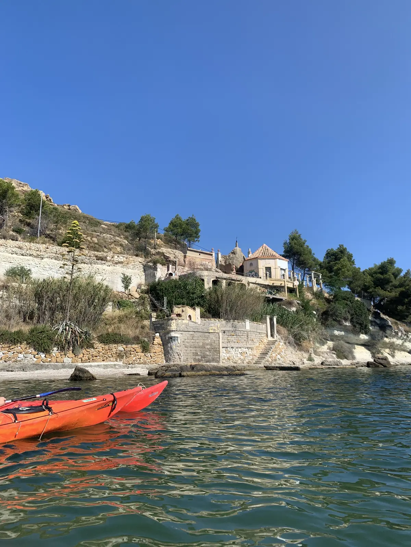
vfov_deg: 67.3
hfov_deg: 53.1
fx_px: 411
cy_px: 274
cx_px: 206
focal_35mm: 26
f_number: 1.8
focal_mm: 4.25
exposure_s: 1/1916
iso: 25
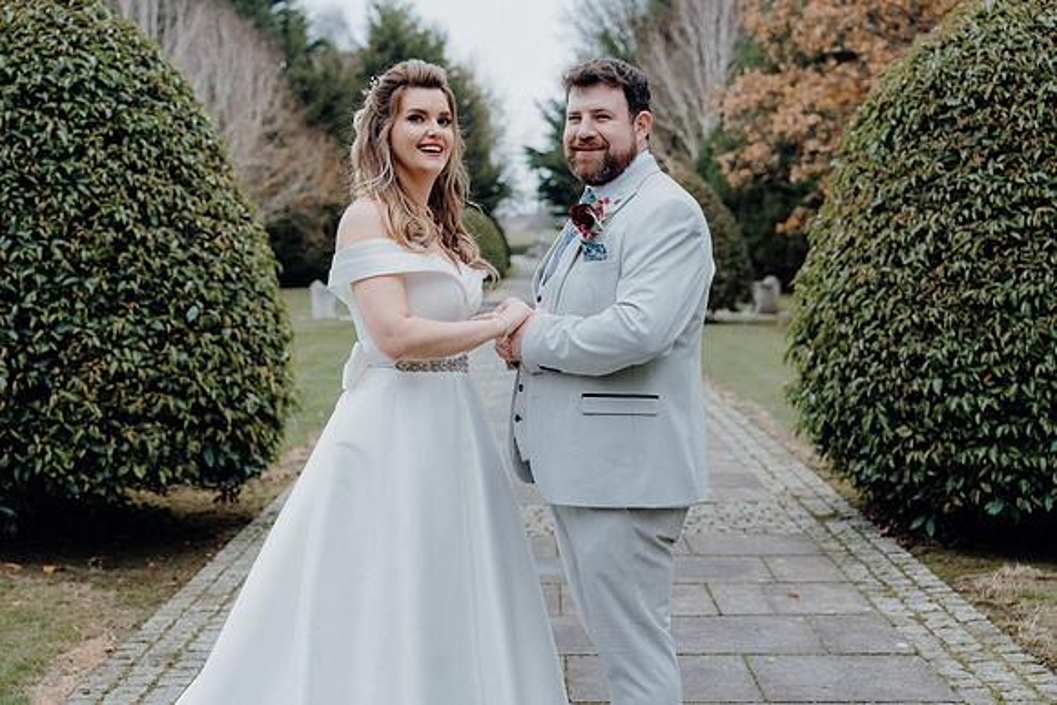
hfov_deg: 35.6
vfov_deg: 24.2
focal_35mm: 56
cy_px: 352
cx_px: 528
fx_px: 1645
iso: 5000
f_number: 3.5
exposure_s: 1/200
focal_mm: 56
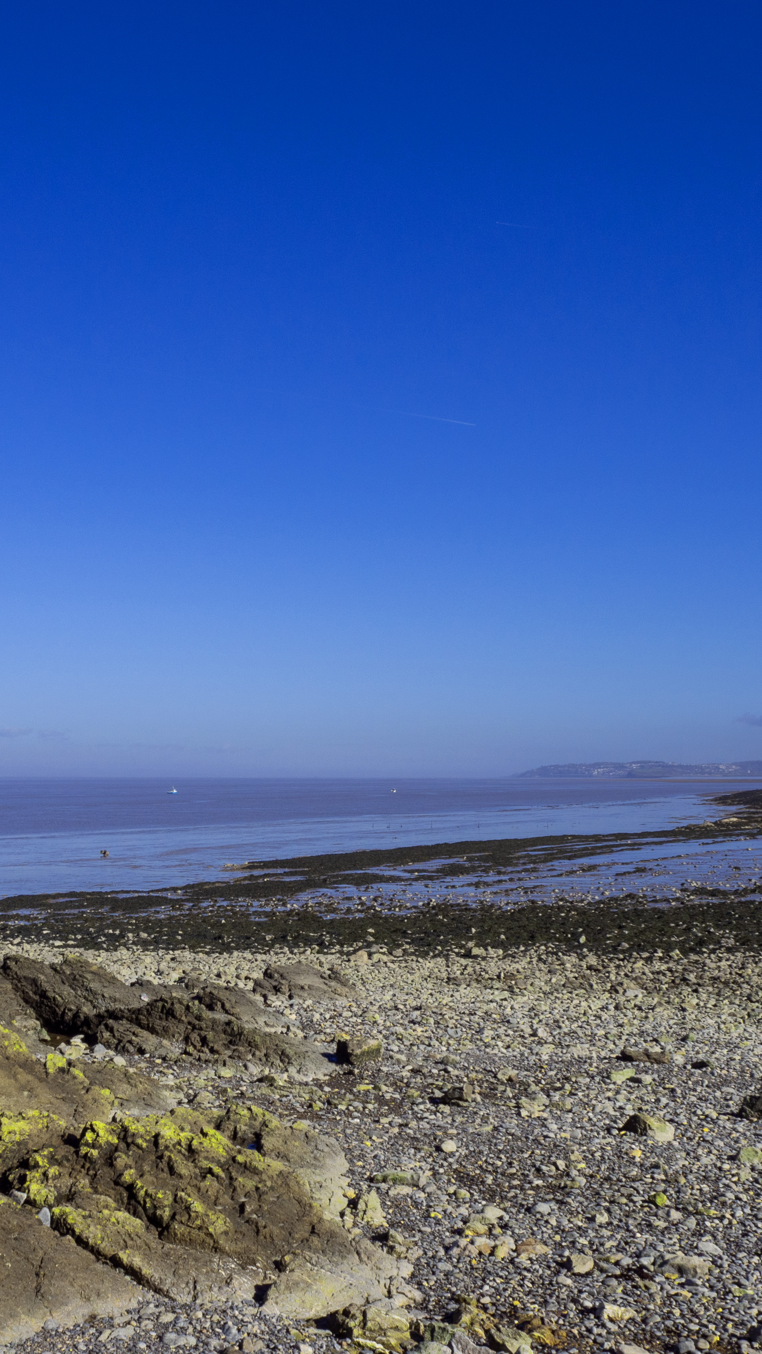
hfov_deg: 28.9
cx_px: 292
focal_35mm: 41
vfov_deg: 49.4
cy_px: 682
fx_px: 1472
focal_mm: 14
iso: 200
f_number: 10
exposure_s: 1/500
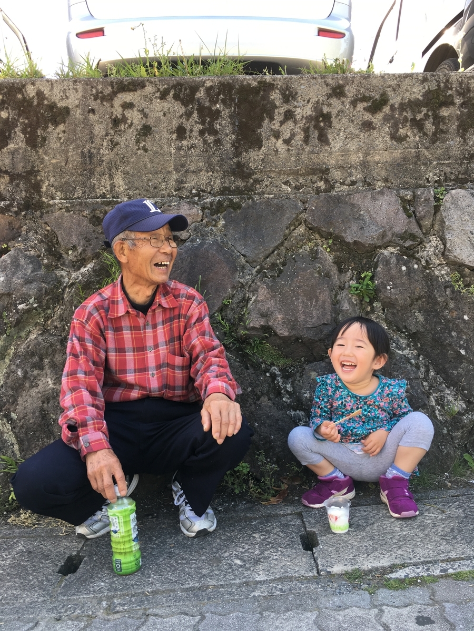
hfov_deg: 48.2
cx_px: 237
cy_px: 316
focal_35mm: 29
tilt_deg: -3.8
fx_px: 529
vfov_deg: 61.7
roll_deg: -0.8
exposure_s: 1/120
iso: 25
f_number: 2.2
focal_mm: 4.15
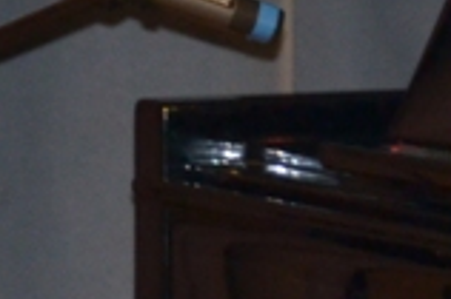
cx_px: 682
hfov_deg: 1.6
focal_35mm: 1313
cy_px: 315
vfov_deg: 1.0
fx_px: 16435
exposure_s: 1/60
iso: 800
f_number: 5
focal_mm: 135
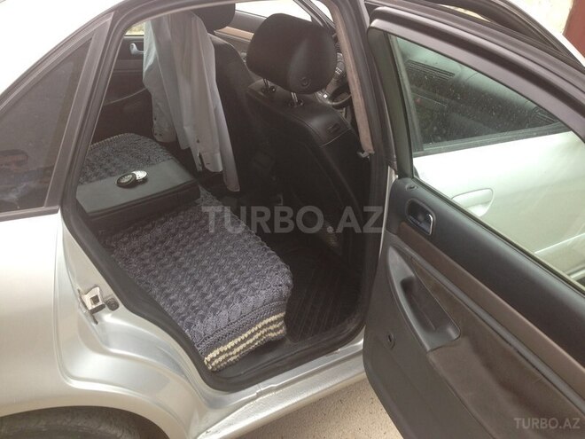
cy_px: 220
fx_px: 558
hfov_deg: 55.4
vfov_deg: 42.9
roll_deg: -7.7
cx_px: 292
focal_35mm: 33
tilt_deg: -31.3
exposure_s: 1/40
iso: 50
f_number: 2.4
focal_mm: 4.12
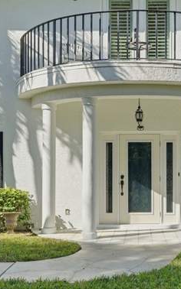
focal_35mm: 56
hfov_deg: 22.8
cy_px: 167
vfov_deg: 36.2
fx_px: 442
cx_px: 142
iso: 400
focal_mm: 26
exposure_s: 1/3200
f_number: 9
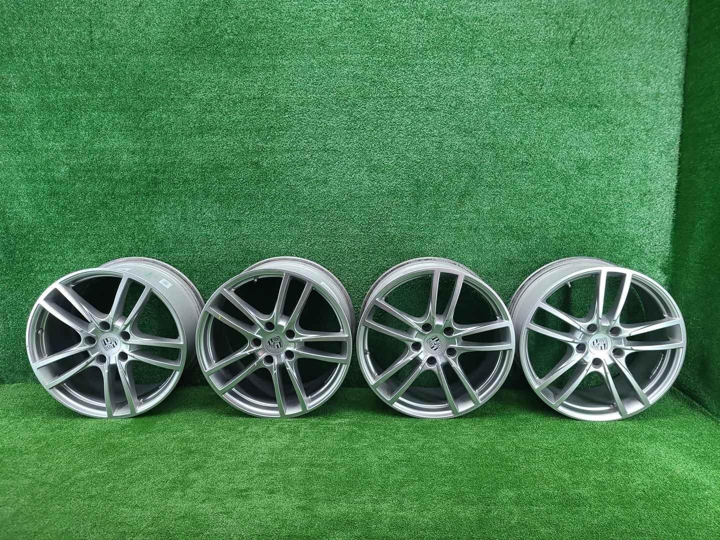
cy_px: 270
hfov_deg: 67.3
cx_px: 360
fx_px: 541
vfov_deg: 53.1
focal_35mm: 26
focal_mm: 5.4
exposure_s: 1/50
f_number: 1.8
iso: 161
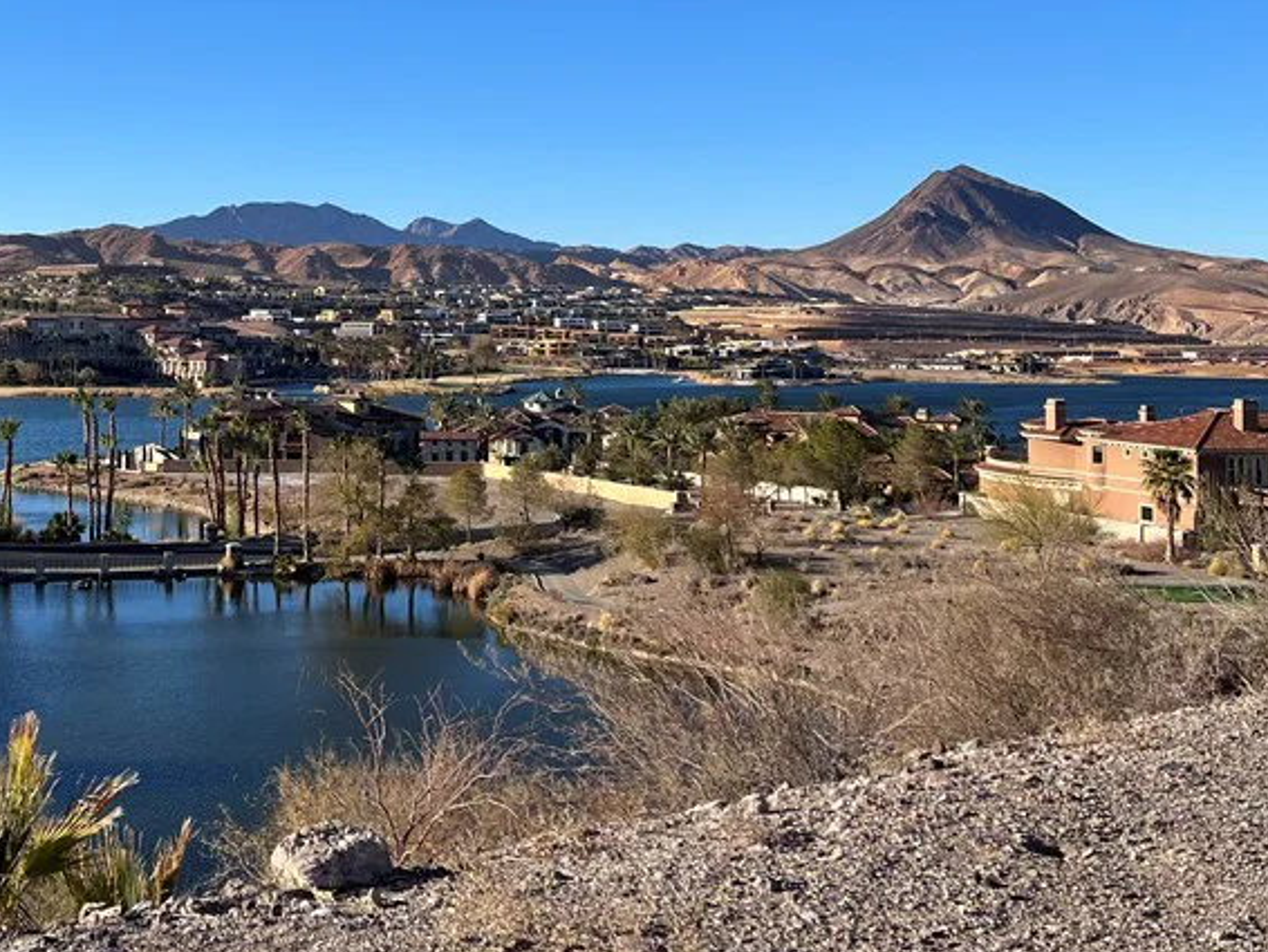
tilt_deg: +1.7
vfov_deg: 30.6
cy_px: 298
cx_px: 278
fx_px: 1722
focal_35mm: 47
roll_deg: -0.7
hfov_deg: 39.1
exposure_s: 1/2967
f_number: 1.6
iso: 50
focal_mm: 5.1
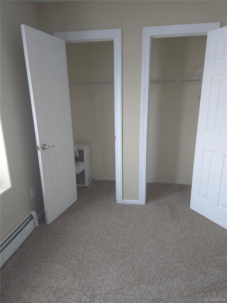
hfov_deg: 58.9
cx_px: 114
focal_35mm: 23
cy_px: 152
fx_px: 201
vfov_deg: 73.9
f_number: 1.8
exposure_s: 1/60
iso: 64
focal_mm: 5.4
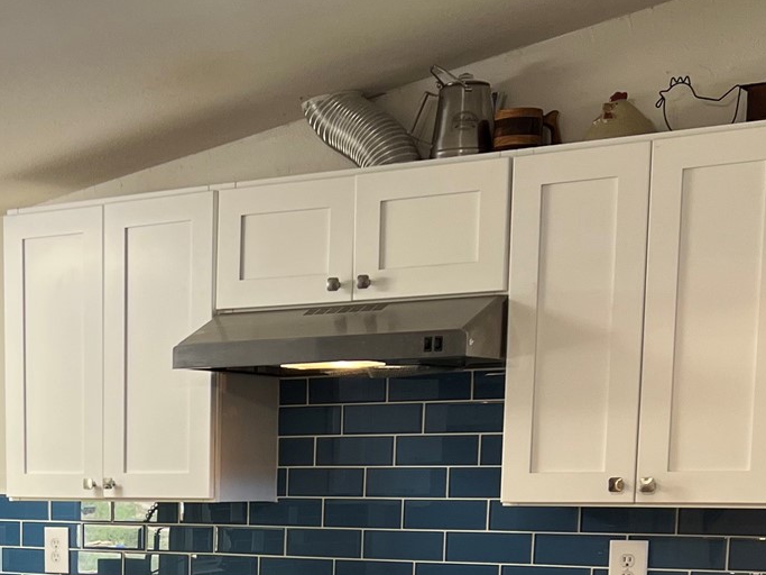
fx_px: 1726
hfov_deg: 24.4
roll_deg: +0.5
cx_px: 89
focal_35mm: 78
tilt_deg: -8.8
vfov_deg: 17.8
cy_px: 730
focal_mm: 5.7
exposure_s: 1/60
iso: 80
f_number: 1.5
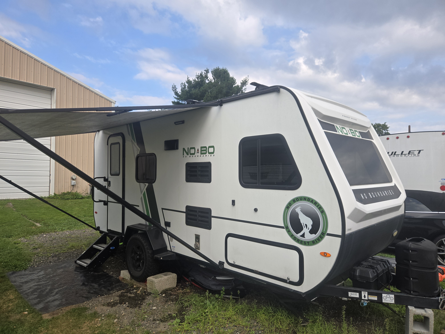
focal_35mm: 23
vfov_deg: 58.9
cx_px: 222
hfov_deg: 73.9
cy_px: 167
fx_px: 296
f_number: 1.8
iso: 25
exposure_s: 1/845
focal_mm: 5.4
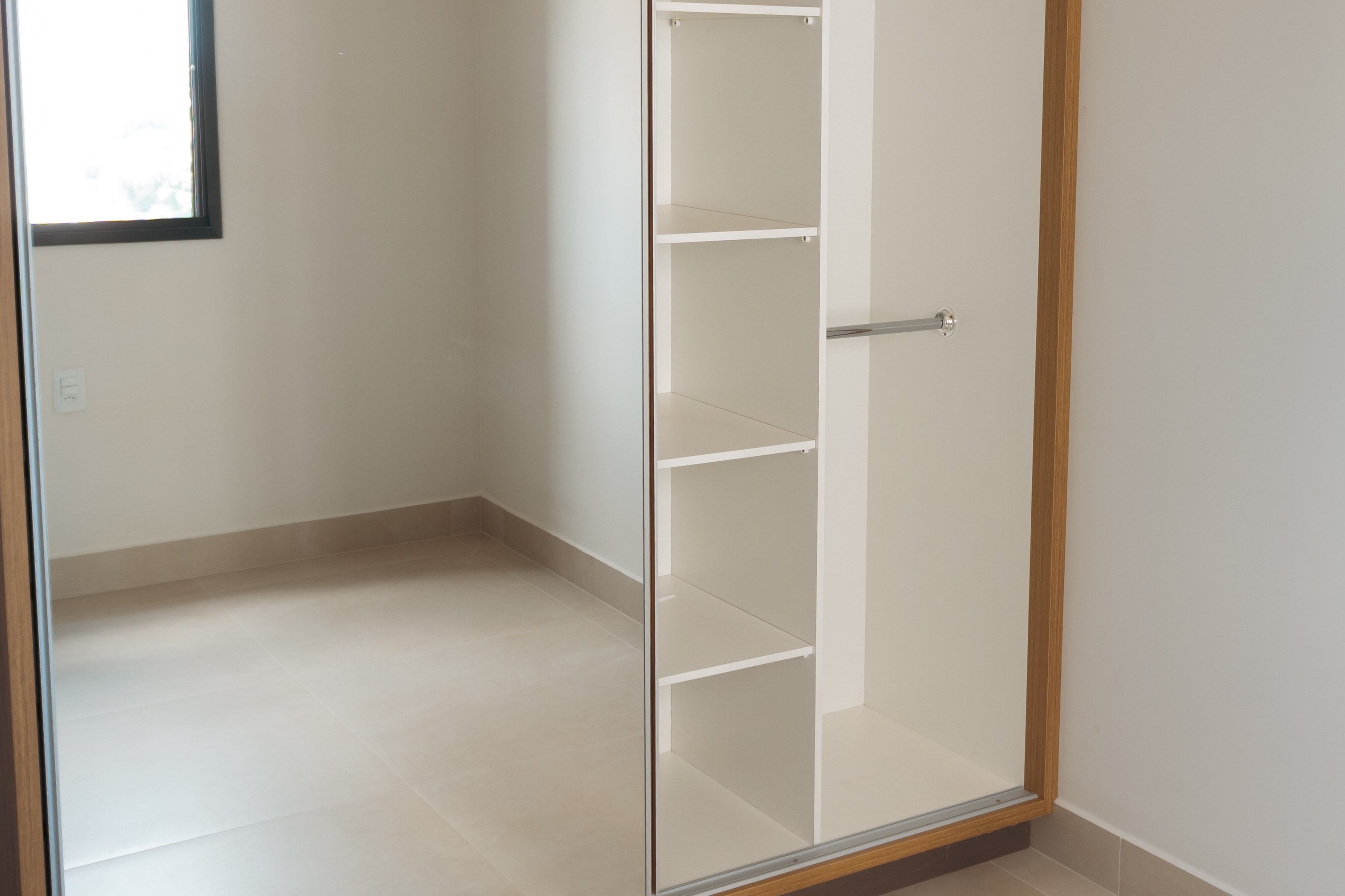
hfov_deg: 41.5
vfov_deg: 28.5
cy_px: 295
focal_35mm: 47
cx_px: 858
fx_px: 1756
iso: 100
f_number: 3.5
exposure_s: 1/20
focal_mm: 16
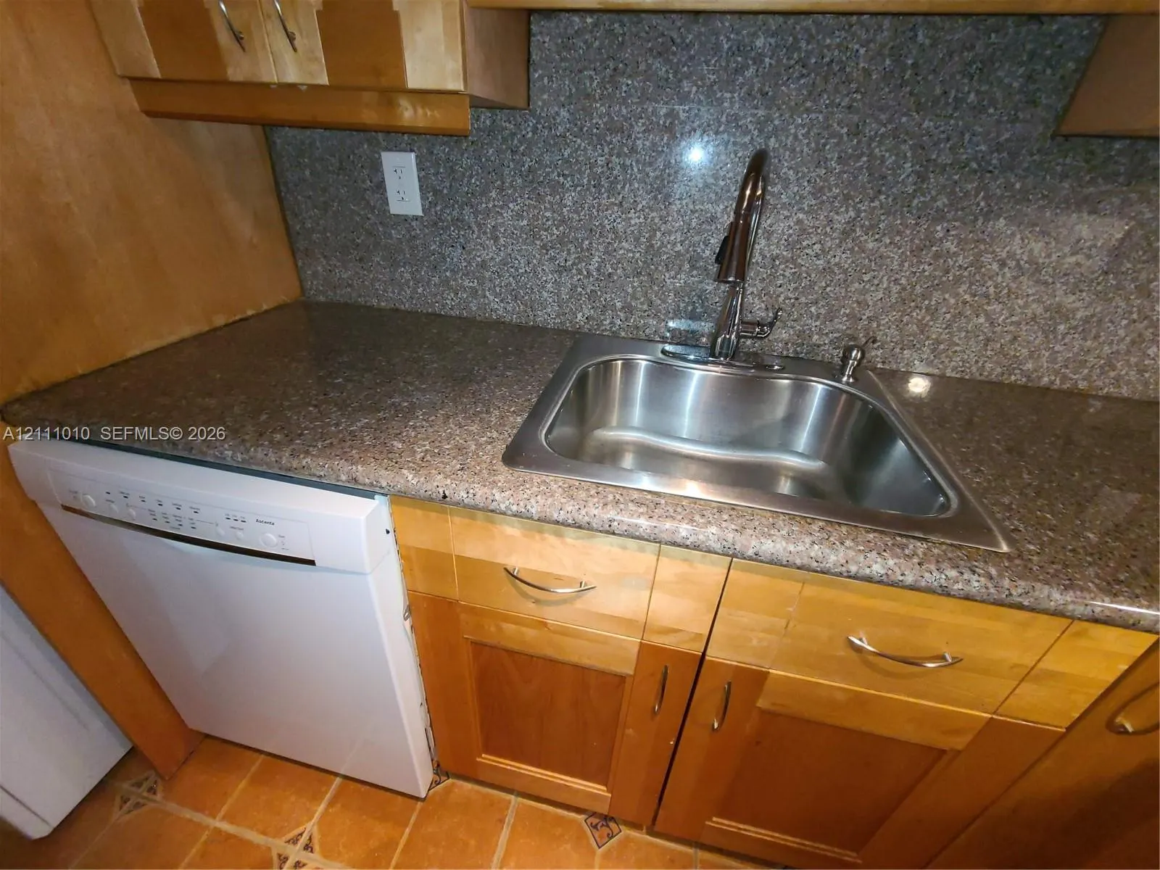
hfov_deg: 106.2
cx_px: 580
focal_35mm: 13
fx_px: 436
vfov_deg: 89.9
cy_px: 435
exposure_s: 1/60
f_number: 2.2
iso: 400
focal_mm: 2.2
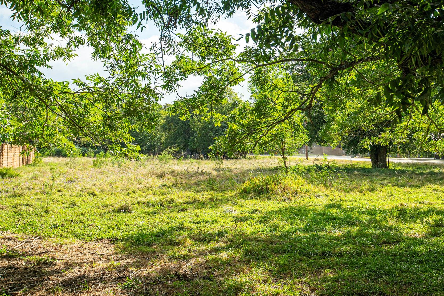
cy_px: 140
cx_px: 222
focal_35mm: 43
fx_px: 531
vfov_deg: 31.2
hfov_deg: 45.4
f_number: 5
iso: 640
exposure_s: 1/500
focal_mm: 35
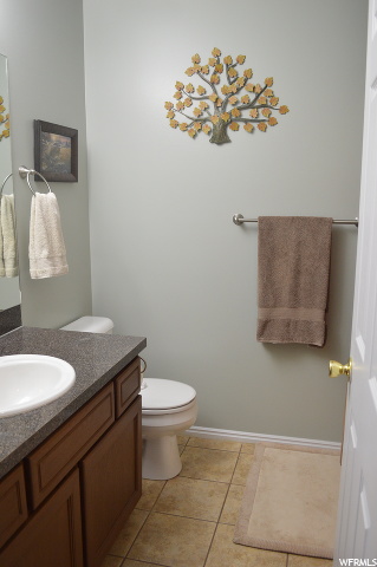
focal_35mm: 30
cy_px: 284
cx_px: 188
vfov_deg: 62.0
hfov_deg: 43.5
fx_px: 472
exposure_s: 1/60
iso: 1250
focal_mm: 20
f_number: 3.8
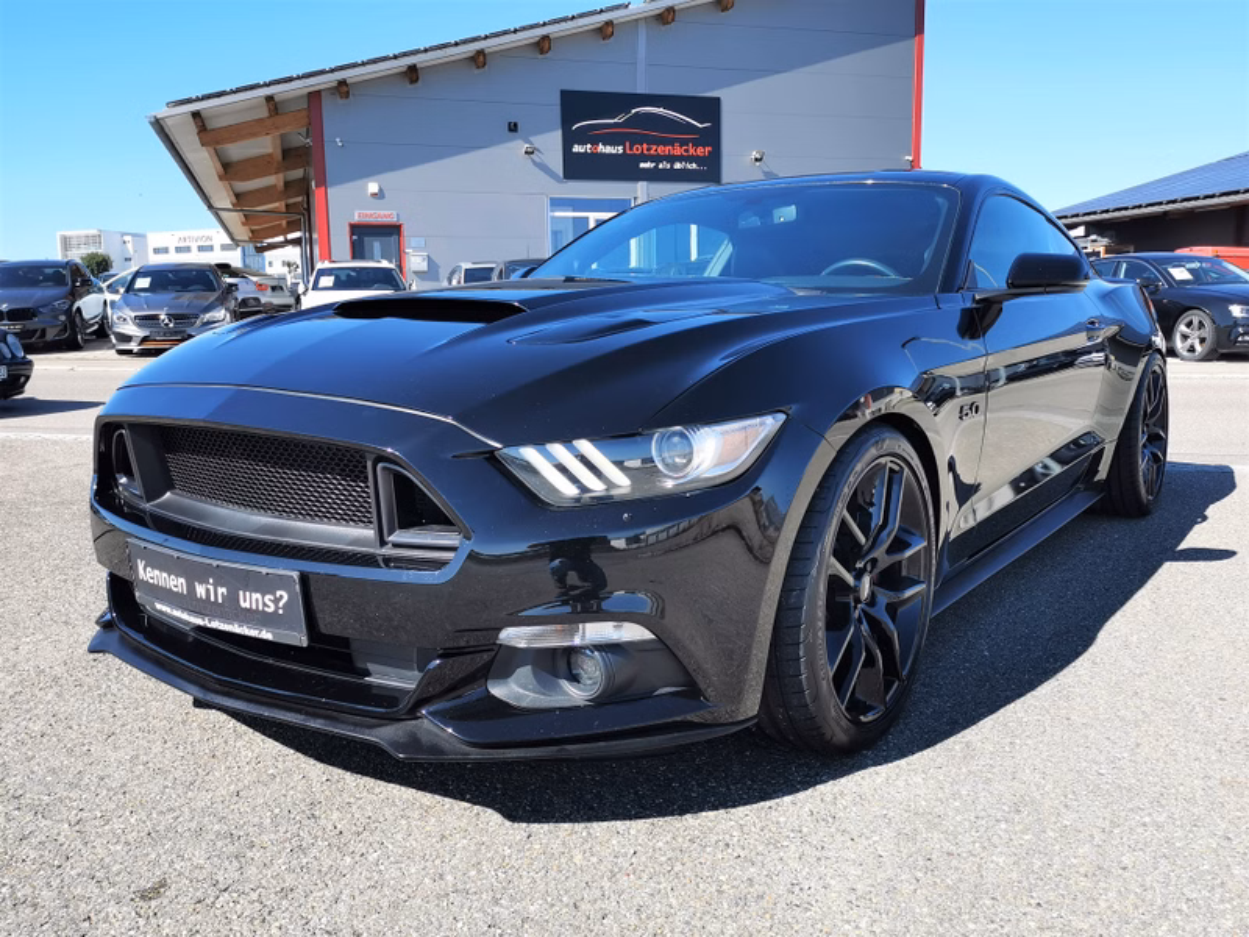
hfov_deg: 61.7
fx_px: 1046
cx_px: 624
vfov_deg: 48.2
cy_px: 468
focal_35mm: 29
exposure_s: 1/1522
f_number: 1.8
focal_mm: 5.58
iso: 50
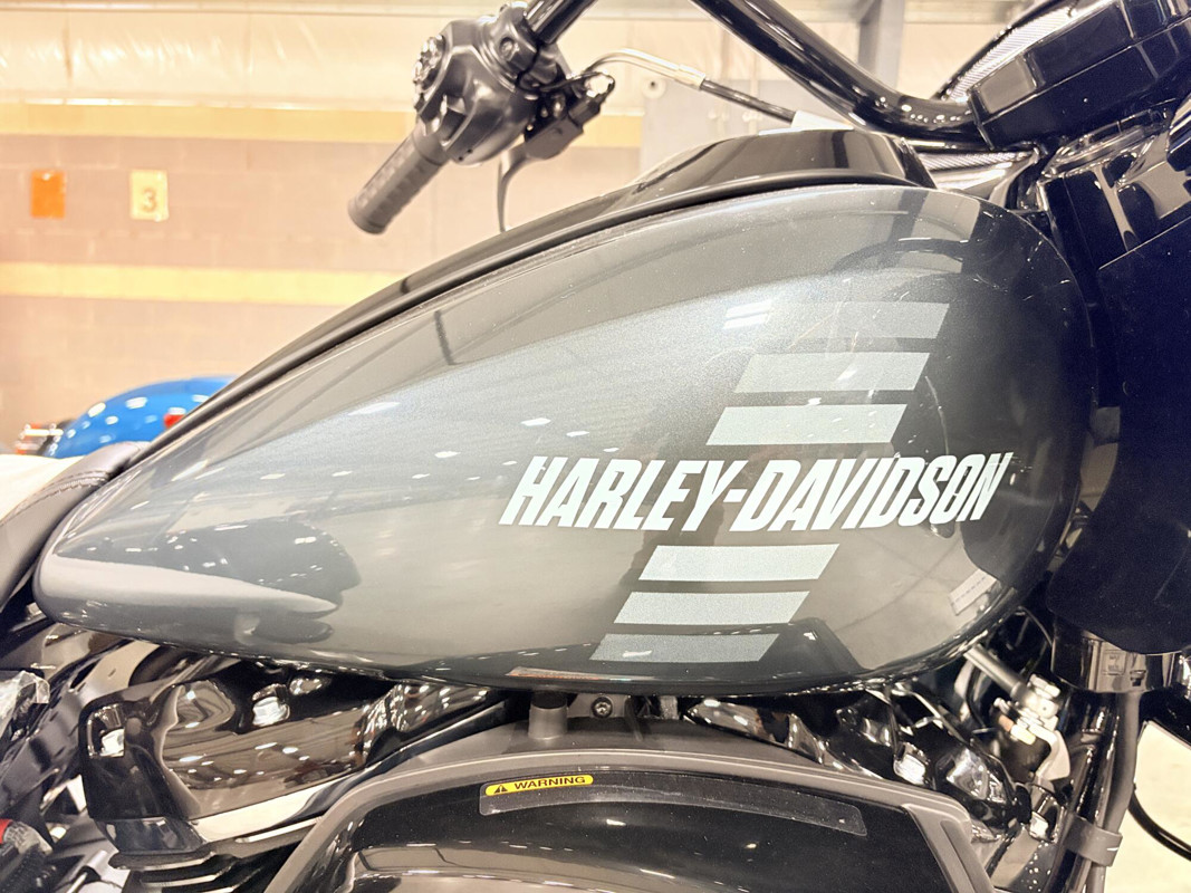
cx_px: 596
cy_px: 446
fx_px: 894
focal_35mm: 26
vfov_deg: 53.1
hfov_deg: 67.3
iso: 500
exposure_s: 1/60
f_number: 1.6
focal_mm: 5.96
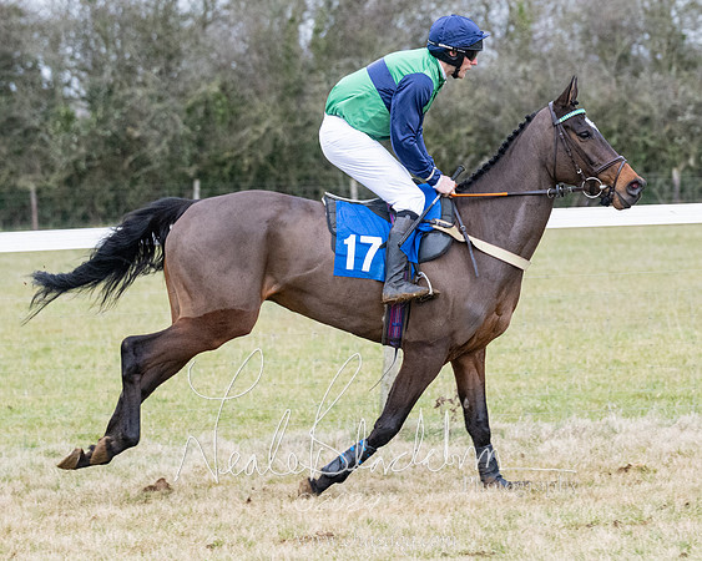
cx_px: 471
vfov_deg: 6.4
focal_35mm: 242
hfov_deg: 8.0
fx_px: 5016
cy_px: 350
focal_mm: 115
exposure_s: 1/800
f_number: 4
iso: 1600
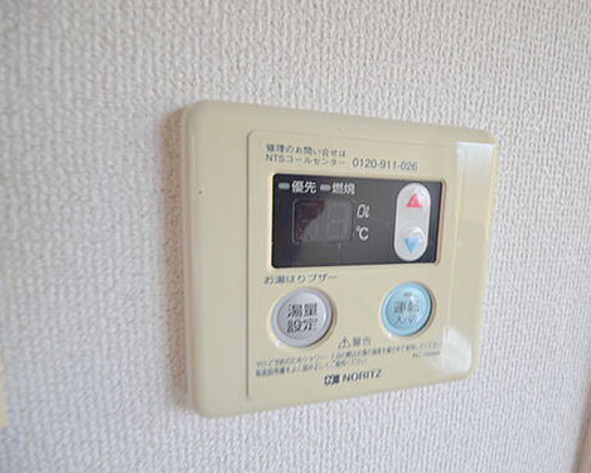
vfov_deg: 73.7
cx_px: 363
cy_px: 226
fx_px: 315
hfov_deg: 85.0
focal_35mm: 18
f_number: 3.5
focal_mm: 10
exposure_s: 1/6
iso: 100
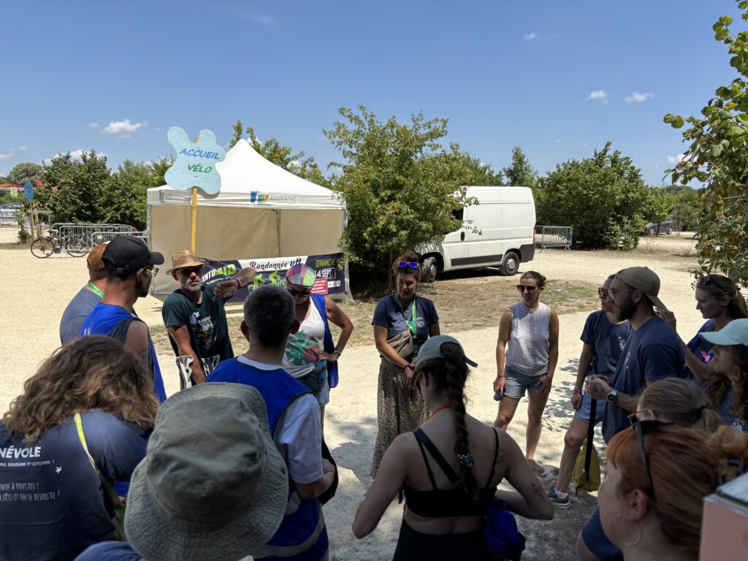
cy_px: 280
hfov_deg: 67.3
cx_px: 374
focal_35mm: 26
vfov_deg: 53.1
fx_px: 562
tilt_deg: -8.4
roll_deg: +0.4
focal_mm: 5.96
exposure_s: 1/3534
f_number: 1.6
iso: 50
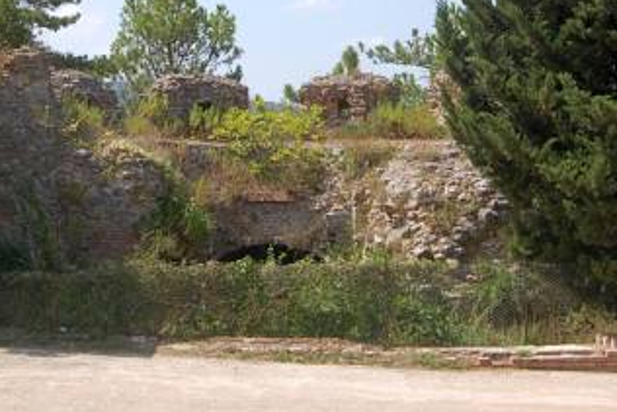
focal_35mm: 75
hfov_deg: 27.0
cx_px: 267
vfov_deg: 17.8
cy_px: 14
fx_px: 1286
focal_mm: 24
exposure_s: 1/250
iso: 280
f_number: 10
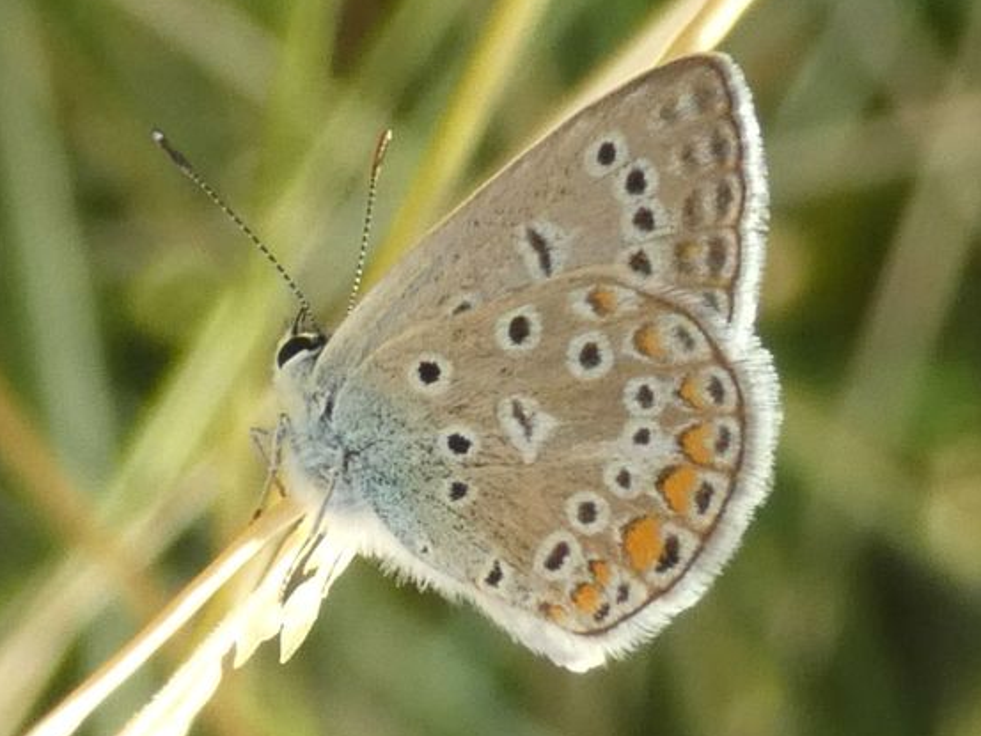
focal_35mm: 213
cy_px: 378
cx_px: 466
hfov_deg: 9.3
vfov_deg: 7.0
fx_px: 6038
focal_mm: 24.7
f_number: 5.3
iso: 200
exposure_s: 1/80
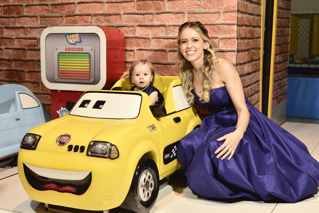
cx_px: 160
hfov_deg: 39.6
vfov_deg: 27.0
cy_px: 106
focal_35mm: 50
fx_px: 443
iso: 2500
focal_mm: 50
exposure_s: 1/125
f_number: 5
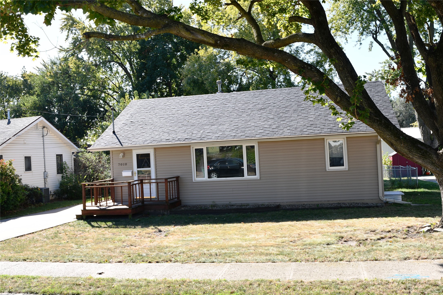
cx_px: 222
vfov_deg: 36.9
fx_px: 443
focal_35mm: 36
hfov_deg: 53.1
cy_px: 148
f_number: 5.6
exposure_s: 1/125
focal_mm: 24
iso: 100
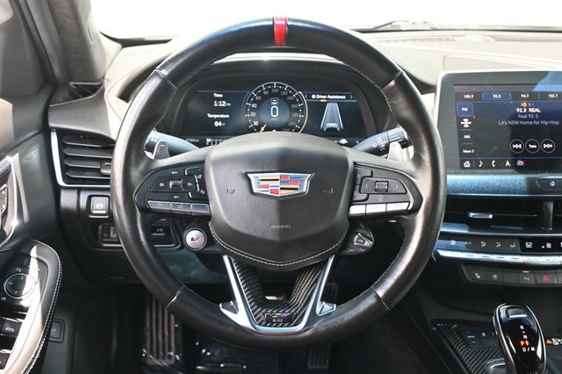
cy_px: 187
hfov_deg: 47.2
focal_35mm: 41
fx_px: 644
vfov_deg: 32.4
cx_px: 281
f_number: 4.5
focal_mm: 27.5
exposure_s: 1/125
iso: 640
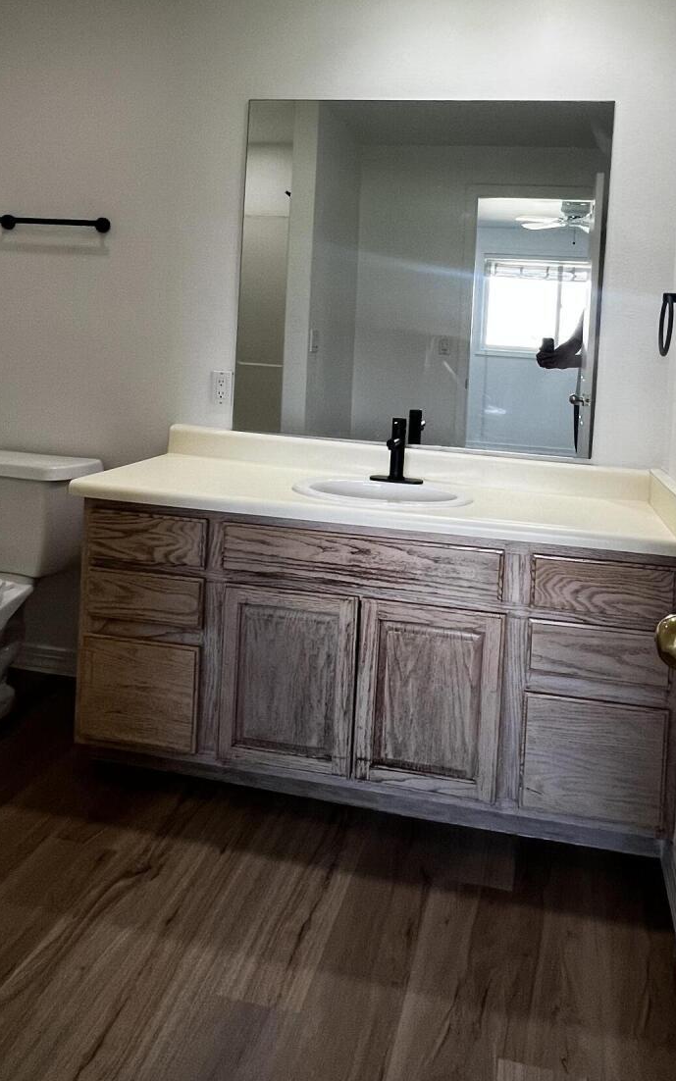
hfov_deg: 49.0
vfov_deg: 70.4
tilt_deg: -0.5
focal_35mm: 25
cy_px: 359
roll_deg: -3.6
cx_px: 400
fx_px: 737
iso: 160
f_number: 1.8
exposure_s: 1/120
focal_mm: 1.57
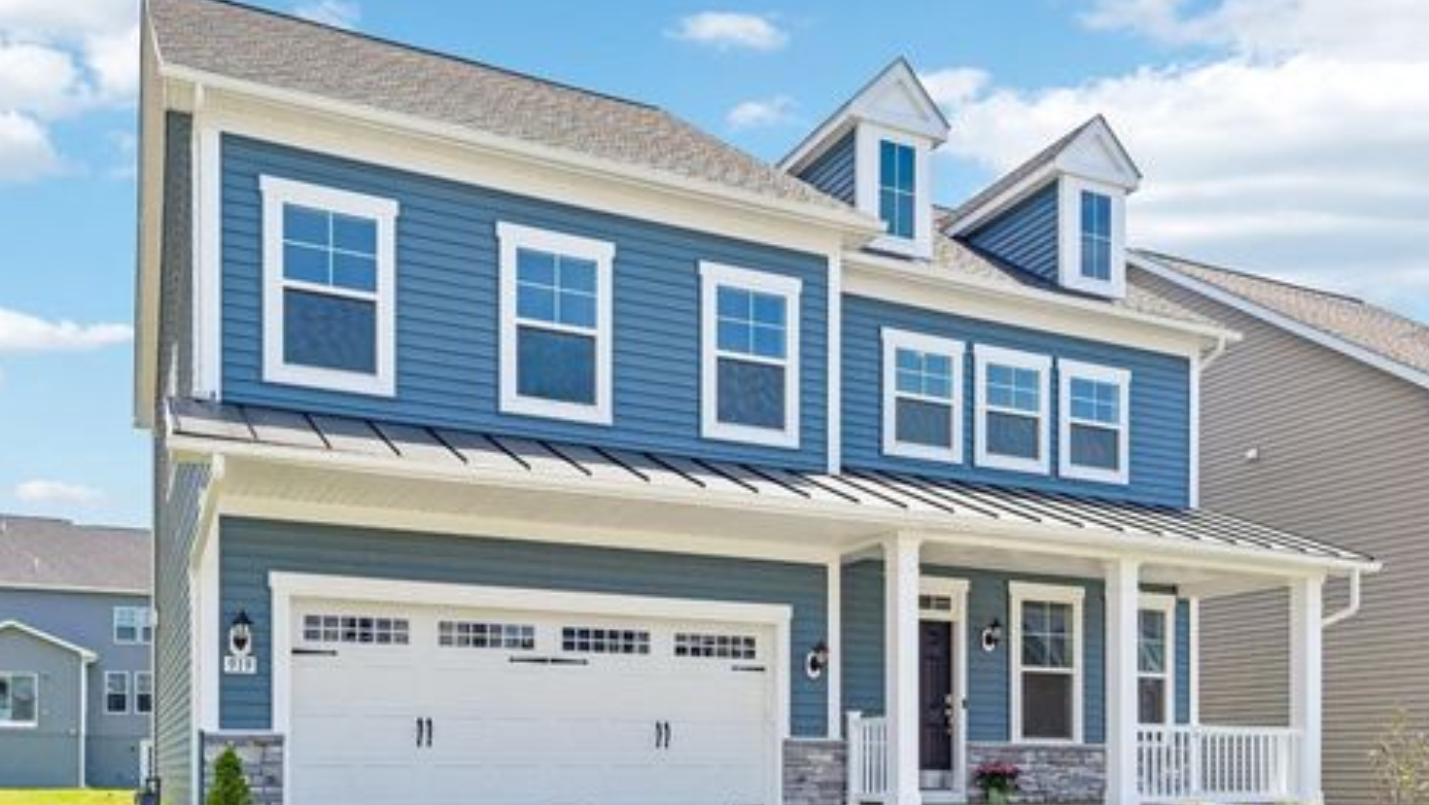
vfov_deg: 37.8
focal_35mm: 31
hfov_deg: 62.6
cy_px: 433
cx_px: 720
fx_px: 1175
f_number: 8
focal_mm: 29
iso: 400
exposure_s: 1/2500
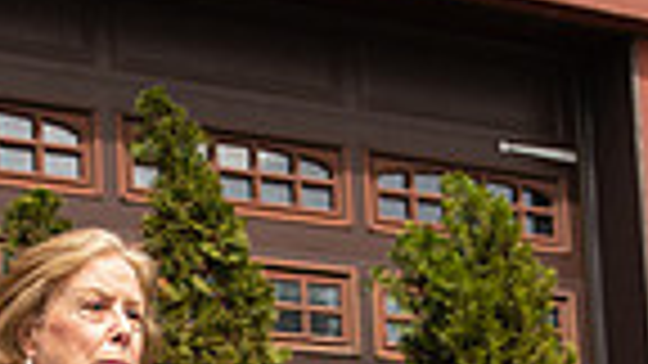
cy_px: 515
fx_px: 1735
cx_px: 135
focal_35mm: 101
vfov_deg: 11.6
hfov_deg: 20.9
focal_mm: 24
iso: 125
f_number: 2.8
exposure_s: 1/1250
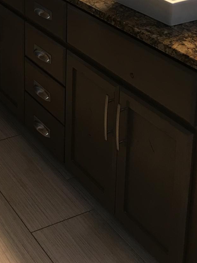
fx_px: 532
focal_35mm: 70
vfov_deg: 25.3
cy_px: -43
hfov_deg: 20.0
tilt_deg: -13.1
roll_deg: +0.0
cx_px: -24
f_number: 2.2
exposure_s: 1/15
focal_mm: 4.15
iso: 25
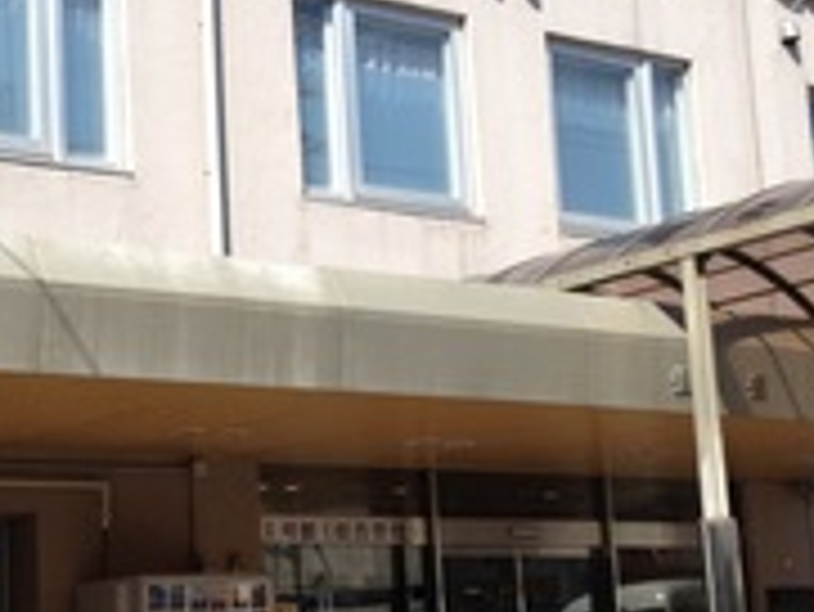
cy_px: 317
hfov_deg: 21.9
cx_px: 252
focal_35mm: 89
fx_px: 2094
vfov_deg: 16.6
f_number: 2.4
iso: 64
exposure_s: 1/1623
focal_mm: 4.28
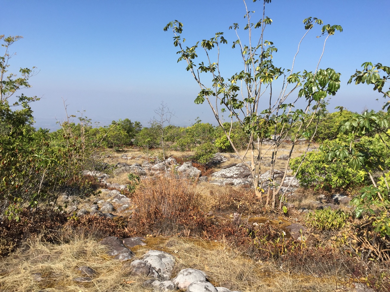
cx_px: 195
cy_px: 146
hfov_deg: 61.7
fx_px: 327
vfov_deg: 48.2
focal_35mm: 29
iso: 32
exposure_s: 1/1647
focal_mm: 4.15
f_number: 2.2
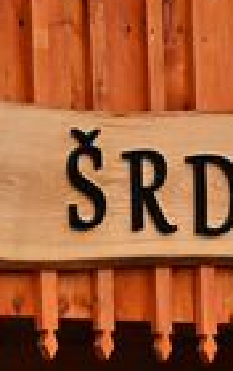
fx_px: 6628
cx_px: 402
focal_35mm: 655
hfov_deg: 2.0
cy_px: 231
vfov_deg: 3.2
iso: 1600
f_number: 4.5
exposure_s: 1/400
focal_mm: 200
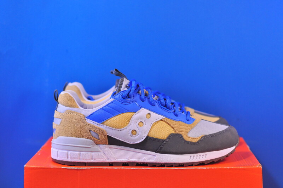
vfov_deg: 18.1
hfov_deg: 27.0
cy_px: 94
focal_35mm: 75
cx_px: 142
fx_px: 589
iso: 250
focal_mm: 50
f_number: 2.8
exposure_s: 1/250
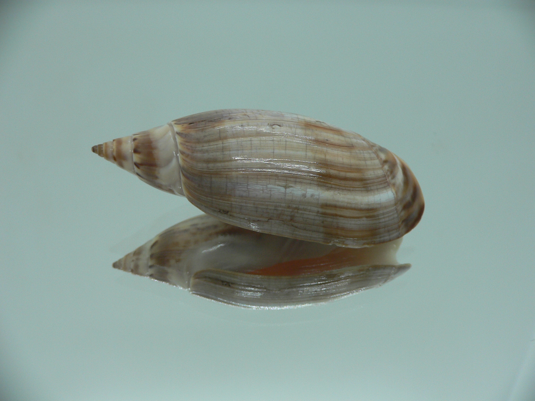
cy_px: 200
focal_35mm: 35
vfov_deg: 40.7
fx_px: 541
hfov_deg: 52.6
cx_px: 268
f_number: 2.8
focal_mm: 4.6
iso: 80
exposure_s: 1/60
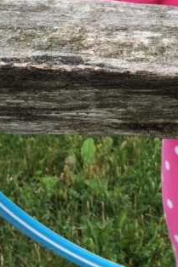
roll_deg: -3.6
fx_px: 735
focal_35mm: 99
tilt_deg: -15.8
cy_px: -54
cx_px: 267
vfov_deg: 19.4
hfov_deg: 13.1
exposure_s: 1/604
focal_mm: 4.15
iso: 32
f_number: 2.2
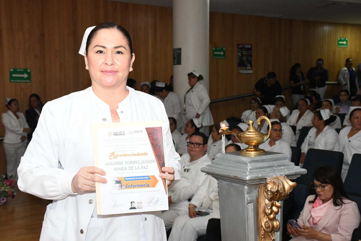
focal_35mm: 51
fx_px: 511
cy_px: 120
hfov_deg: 38.9
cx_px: 180
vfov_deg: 26.5
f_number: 8
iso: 4000
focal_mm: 34
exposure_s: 1/125
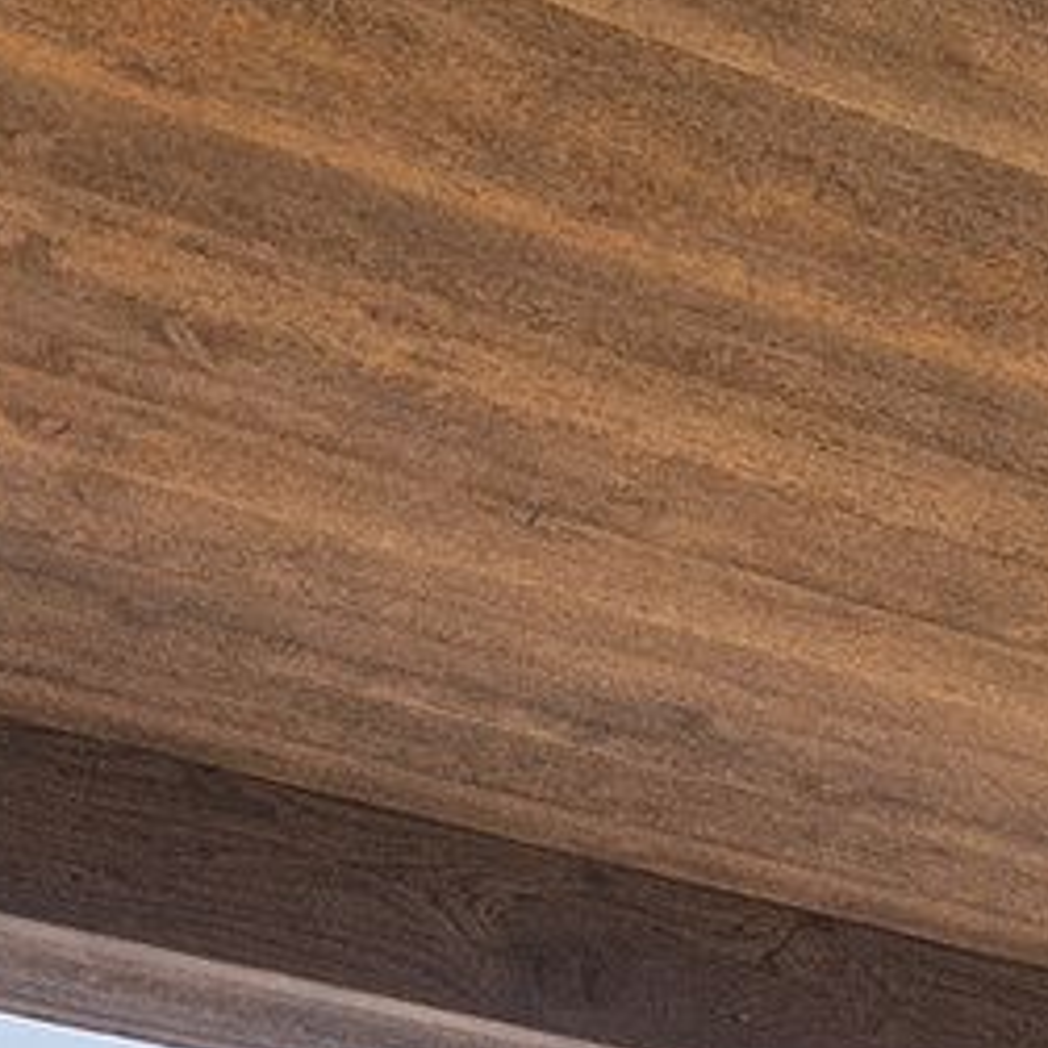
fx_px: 4042
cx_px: 3349
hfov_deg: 10.0
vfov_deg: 11.9
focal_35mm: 118
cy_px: 2555
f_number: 5
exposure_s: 1/250
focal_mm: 17
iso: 1600
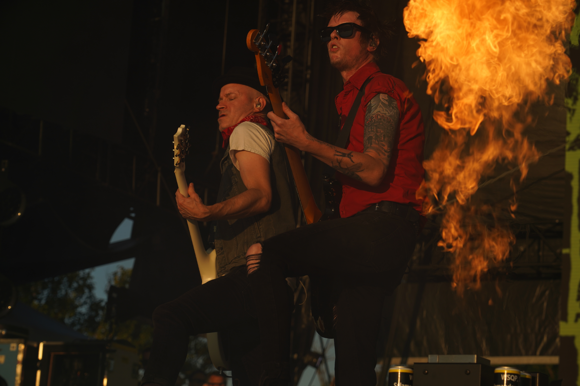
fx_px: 1692
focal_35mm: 105
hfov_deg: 19.5
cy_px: 193
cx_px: 290
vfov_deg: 13.0
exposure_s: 1/500
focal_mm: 105
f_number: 8
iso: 100
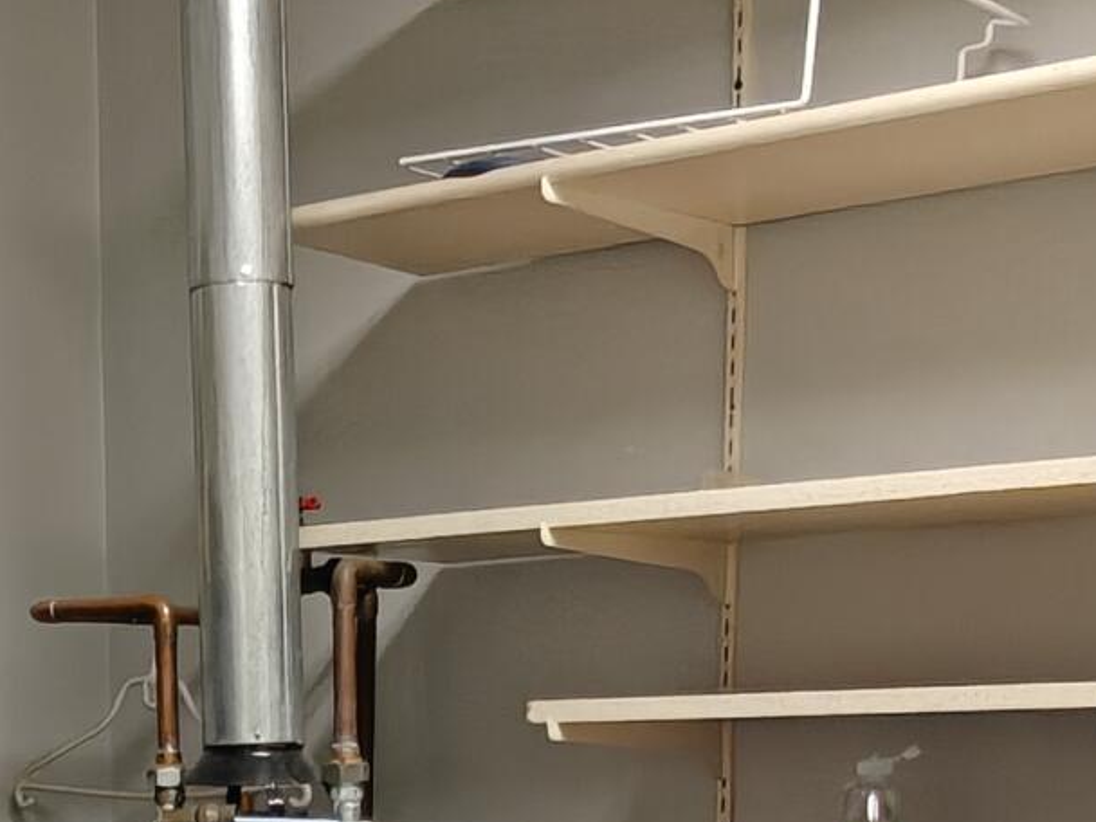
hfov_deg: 23.8
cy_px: 1146
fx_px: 2501
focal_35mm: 79
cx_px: 47
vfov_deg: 17.2
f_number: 2
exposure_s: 1/60
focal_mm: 2.31
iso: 250
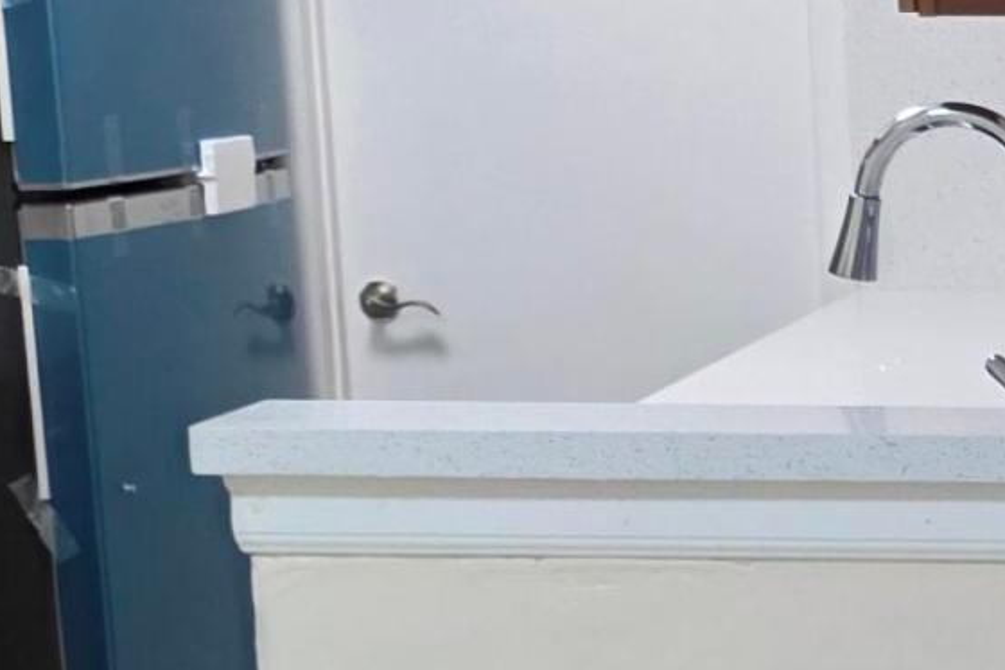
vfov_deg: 11.0
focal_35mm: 123
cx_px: 1454
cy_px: 659
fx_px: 3433
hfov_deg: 15.5
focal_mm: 6.3
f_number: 1.7
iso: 320
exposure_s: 1/120
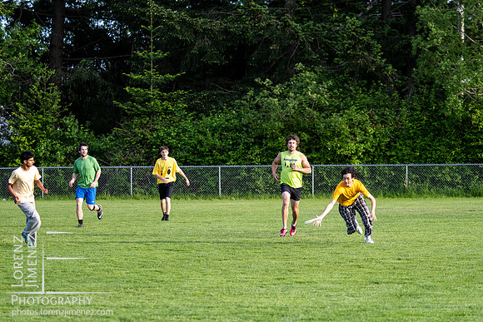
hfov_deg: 11.3
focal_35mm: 182
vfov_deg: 7.6
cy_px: 200
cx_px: 267
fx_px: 2437
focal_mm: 79
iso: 500
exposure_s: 1/1000
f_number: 2.8
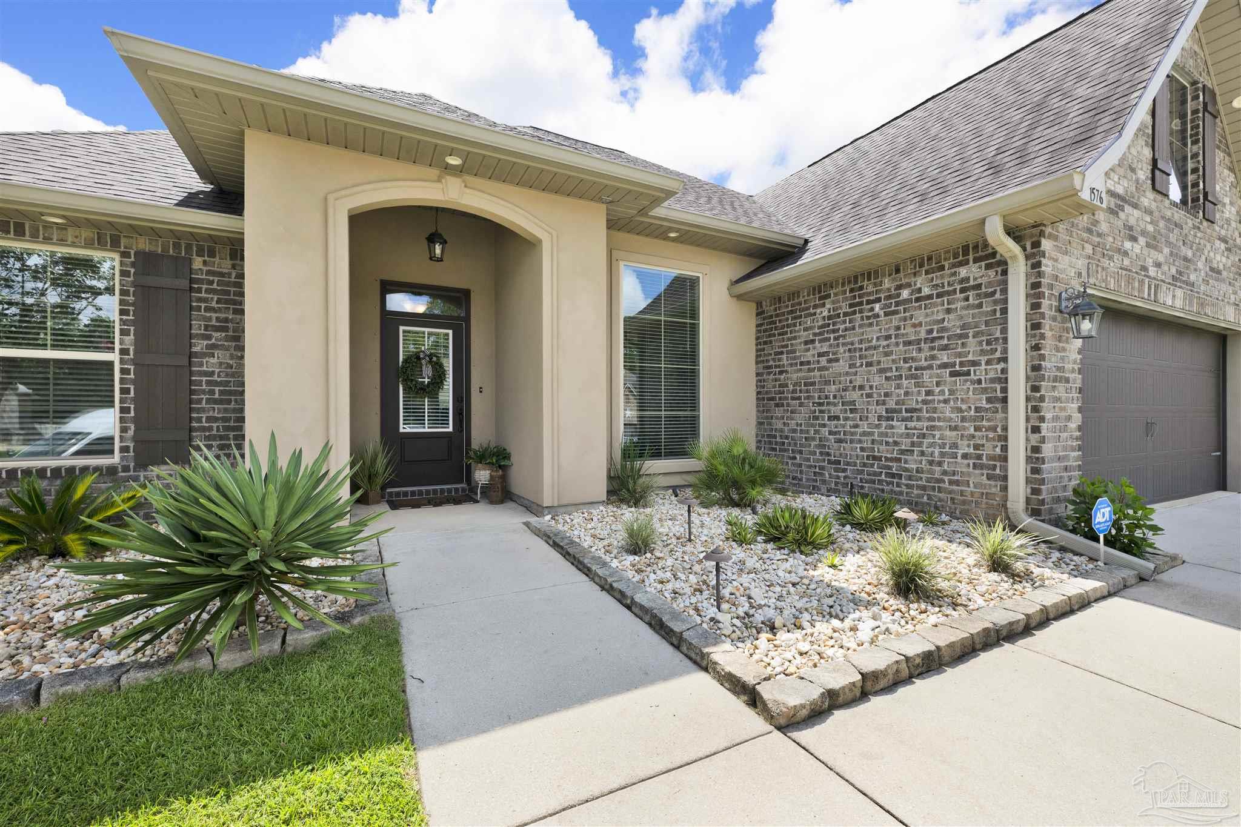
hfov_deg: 102.3
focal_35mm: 14
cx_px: 620
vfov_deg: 79.2
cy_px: 414
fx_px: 500
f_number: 11
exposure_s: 1/320
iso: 400
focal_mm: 14.5
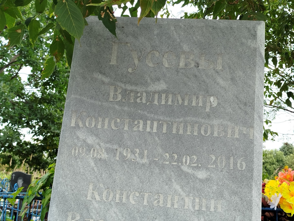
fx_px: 408
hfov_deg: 39.7
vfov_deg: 30.3
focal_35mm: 48
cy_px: 110
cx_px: 147
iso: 50
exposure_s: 1/140
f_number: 1.7
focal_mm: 5.31
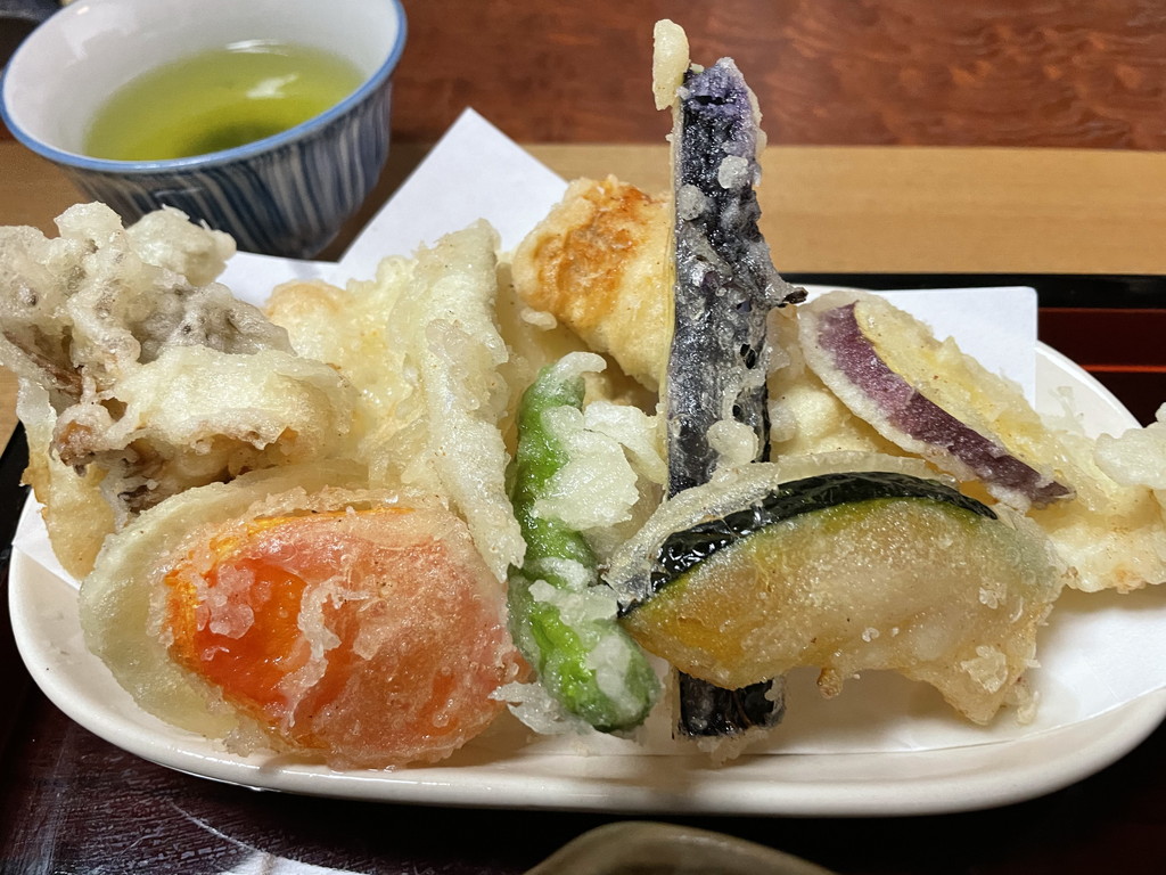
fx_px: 876
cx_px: 583
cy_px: 438
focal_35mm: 26
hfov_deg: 67.3
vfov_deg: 53.1
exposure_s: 1/60
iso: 320
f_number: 1.6
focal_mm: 4.2
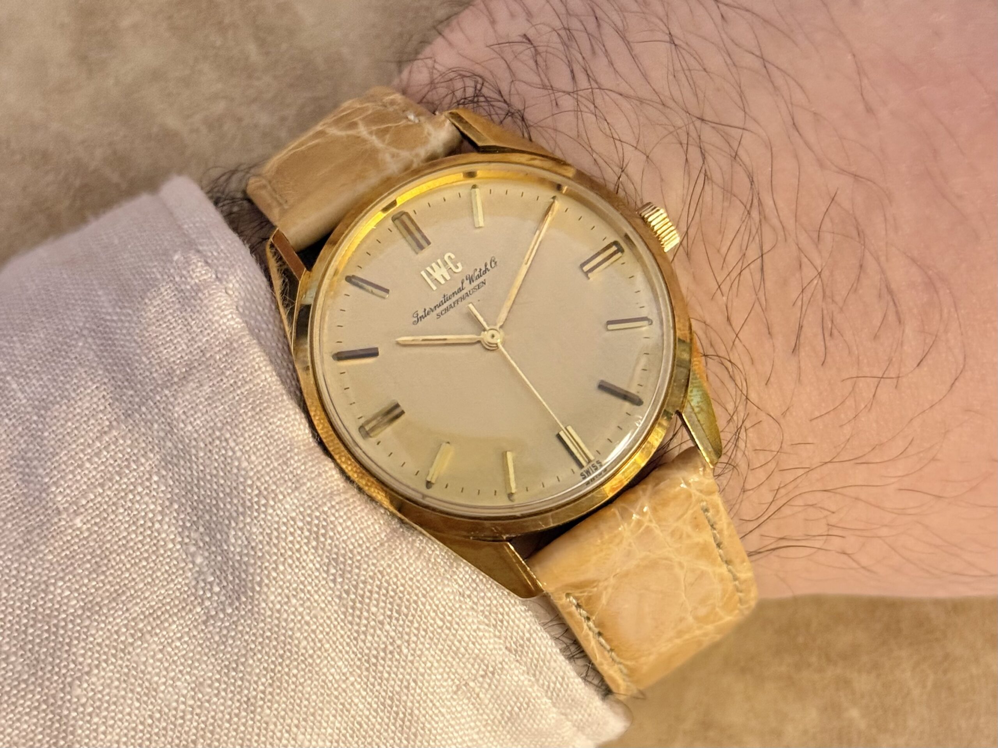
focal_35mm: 48
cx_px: 499
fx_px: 1384
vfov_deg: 30.3
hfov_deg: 39.7
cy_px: 374
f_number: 1.78
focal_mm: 6.76
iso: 500
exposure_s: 1/33
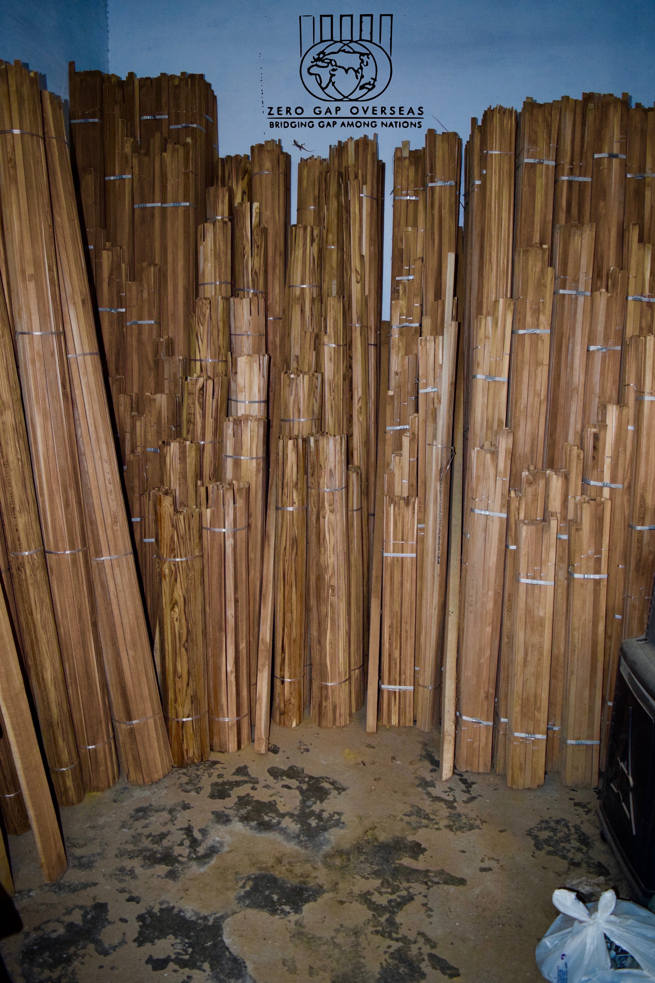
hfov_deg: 47.9
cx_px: 328
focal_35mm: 27
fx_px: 737
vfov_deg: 67.4
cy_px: 492
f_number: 3.5
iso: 1800
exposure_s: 1/60
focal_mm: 18
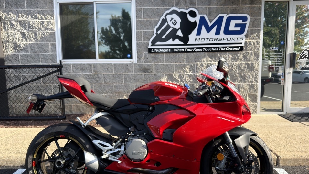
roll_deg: +0.8
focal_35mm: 28
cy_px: 100
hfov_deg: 67.9
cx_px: 159
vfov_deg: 41.4
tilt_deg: -7.5
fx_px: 229
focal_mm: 6.76
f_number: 1.78
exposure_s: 1/1401
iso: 64
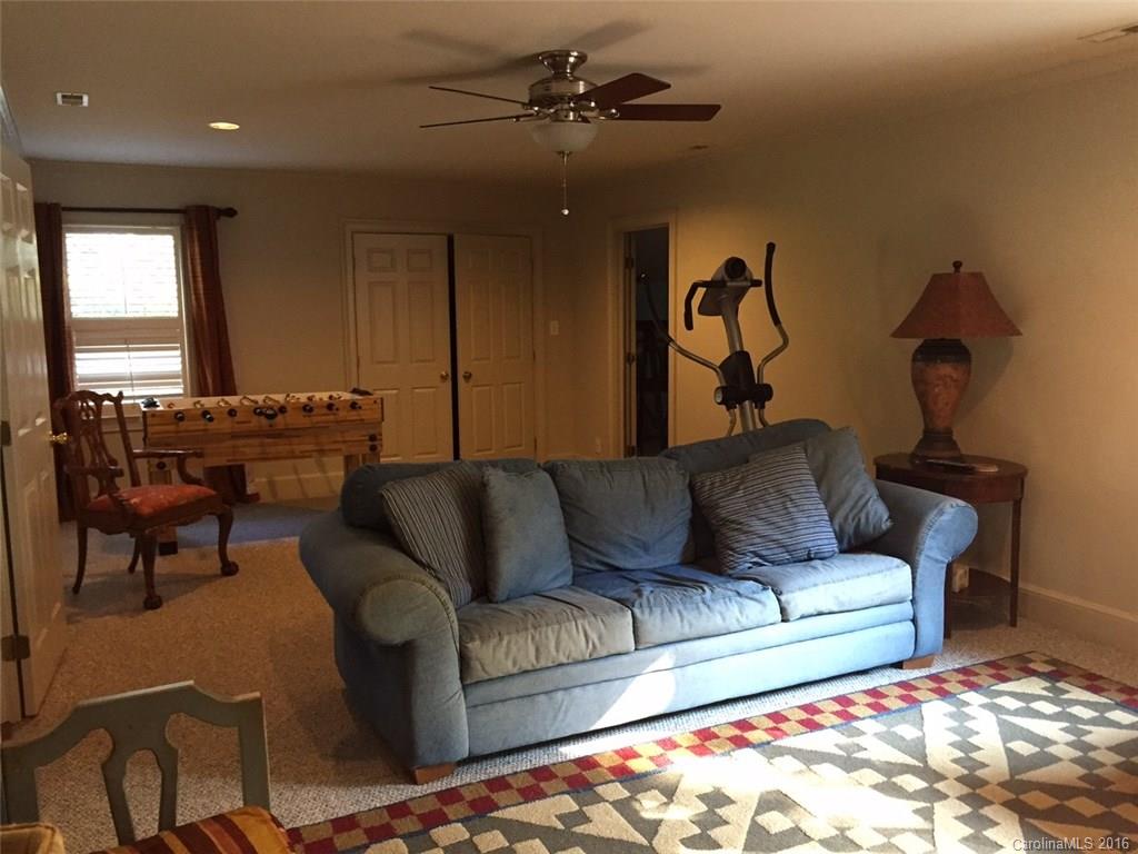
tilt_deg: -6.4
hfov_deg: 61.7
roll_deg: +0.6
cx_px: 569
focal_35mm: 29
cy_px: 427
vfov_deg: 48.2
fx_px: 953
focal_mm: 4.15
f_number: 2.2
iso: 200
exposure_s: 1/30
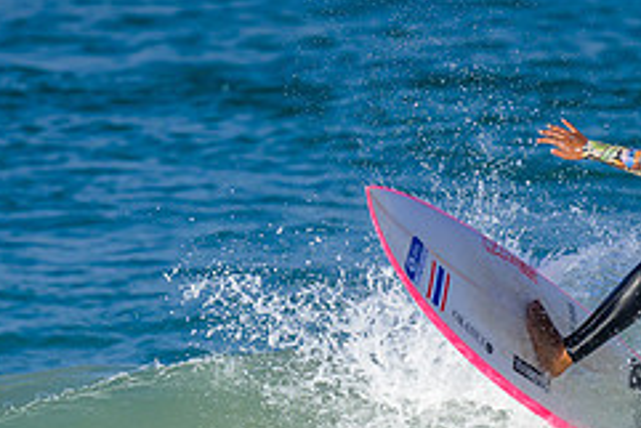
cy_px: 389
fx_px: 47140
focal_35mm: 2646
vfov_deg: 0.5
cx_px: 583
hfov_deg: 0.8
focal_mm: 800
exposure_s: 1/2000
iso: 360
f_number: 6.3
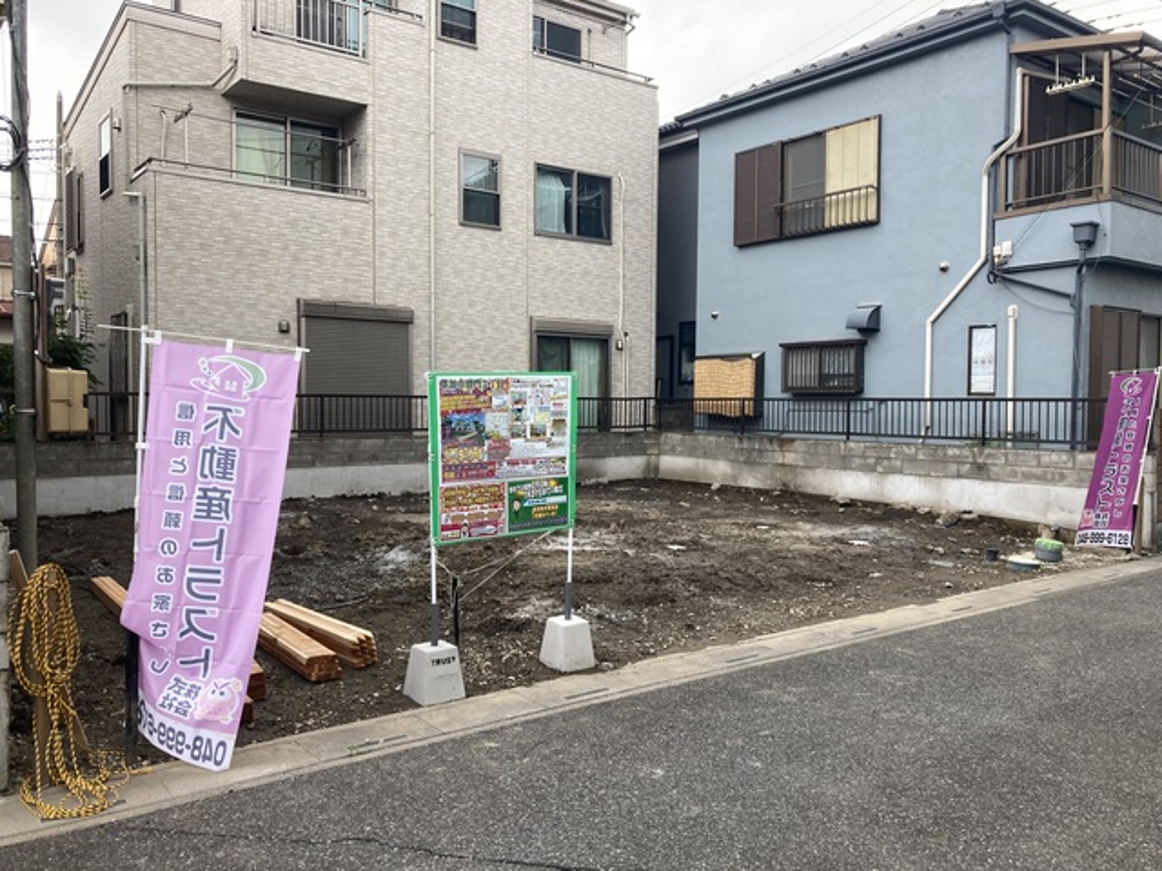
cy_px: 436
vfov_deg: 49.7
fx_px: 940
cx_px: 581
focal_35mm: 28
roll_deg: -0.8
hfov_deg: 63.4
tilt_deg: -2.3
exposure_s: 1/260
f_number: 1.8
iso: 20
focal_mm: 3.99
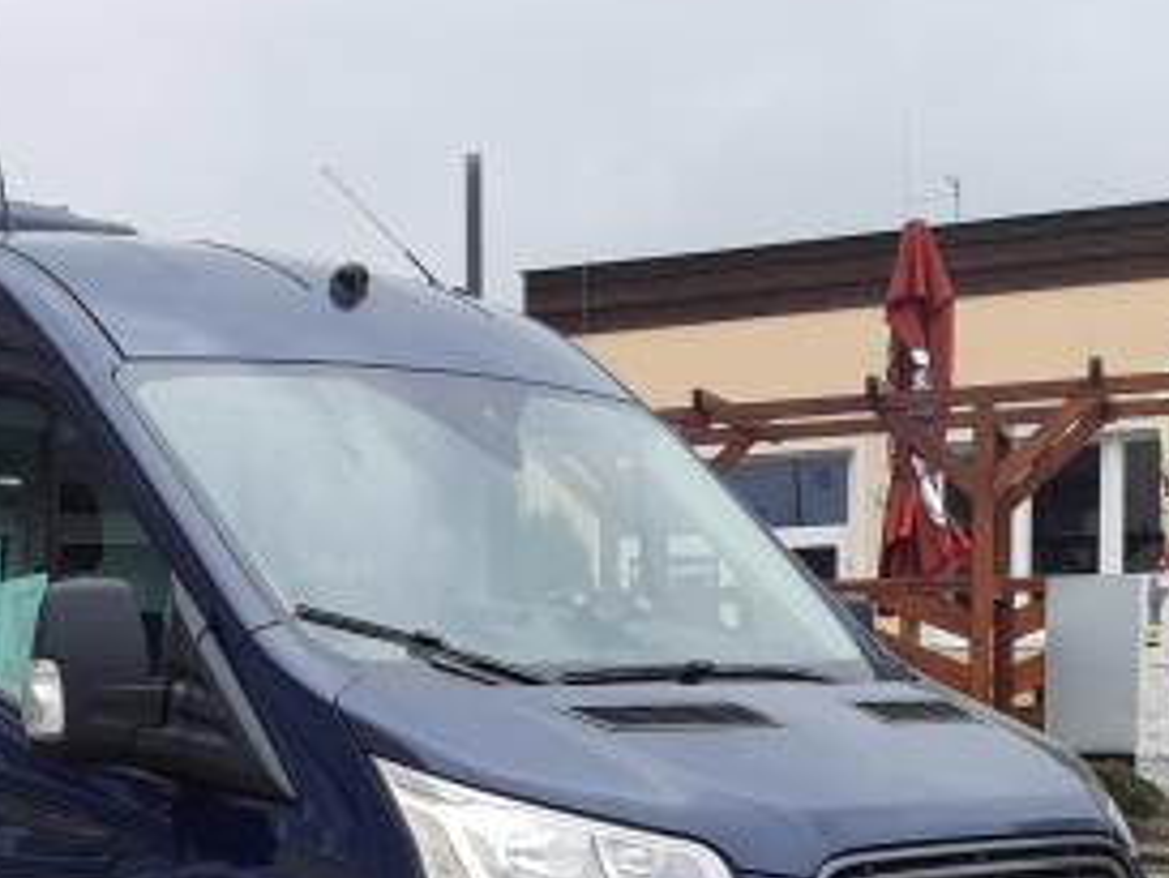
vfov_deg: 23.3
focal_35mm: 61
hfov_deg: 29.8
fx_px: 2061
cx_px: 34
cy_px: 827
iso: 40
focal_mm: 3.93
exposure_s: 1/163
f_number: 1.7
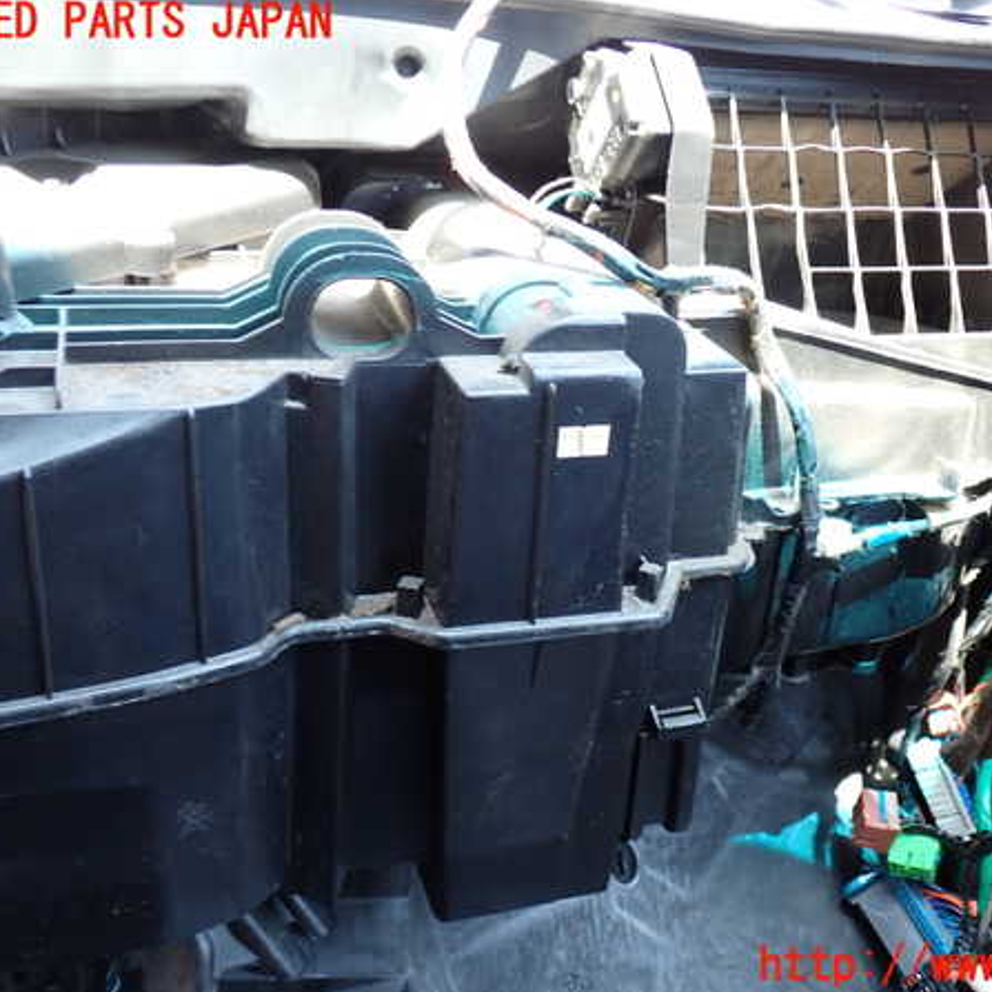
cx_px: 595
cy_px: 495
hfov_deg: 43.6
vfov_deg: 43.9
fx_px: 1232
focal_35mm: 38
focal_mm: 5.79
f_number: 2.4
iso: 200
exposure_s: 1/60
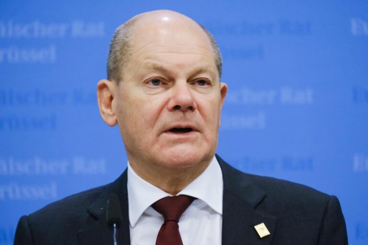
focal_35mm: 300
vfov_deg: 4.6
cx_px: 184
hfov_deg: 6.9
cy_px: 122
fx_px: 3066
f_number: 5.6
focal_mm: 200
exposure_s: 1/200
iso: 3200
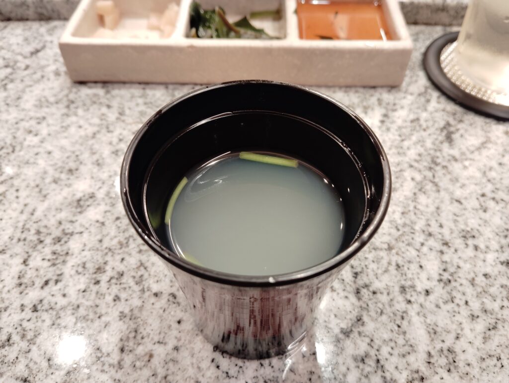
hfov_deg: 63.4
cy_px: 192
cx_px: 254
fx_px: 412
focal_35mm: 28
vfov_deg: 49.9
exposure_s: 1/50
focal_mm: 4.22
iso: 720
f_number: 1.8
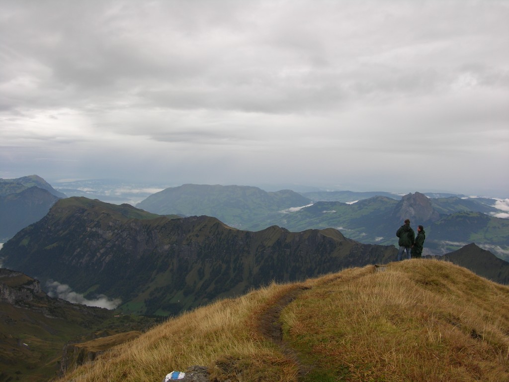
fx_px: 515
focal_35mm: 35
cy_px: 191
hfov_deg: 52.6
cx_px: 254
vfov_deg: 40.7
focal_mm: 8.9
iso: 50
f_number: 5
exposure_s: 1/175
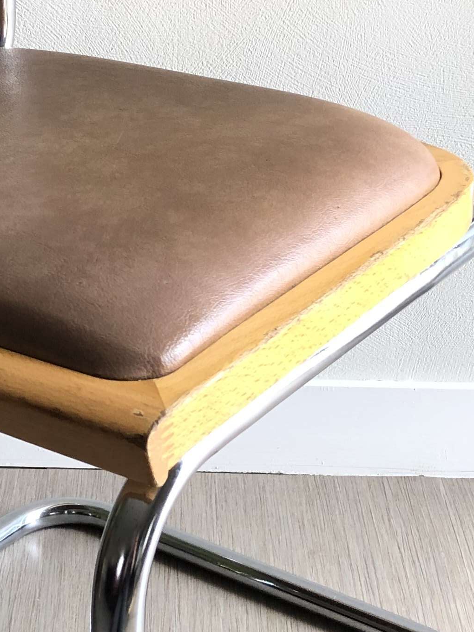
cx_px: 69
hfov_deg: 17.6
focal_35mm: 83
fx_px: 1515
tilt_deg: -23.4
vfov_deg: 23.5
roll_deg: +1.5
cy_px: 262
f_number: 1.8
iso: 32
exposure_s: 1/30
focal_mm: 3.99
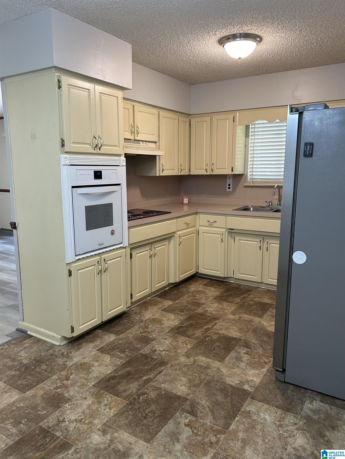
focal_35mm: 26
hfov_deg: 53.1
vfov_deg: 67.3
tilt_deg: -10.5
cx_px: 172
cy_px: 230
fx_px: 346
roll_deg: +0.1
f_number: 1.5
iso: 100
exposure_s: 1/60
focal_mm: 5.7
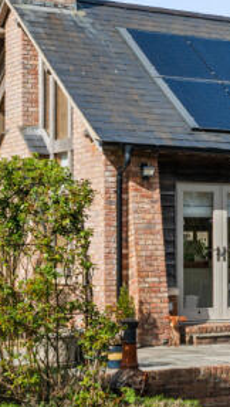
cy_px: 162
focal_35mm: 112
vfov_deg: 19.1
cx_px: 547
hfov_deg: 9.6
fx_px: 1211
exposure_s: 1/125
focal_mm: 30
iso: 200
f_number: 9
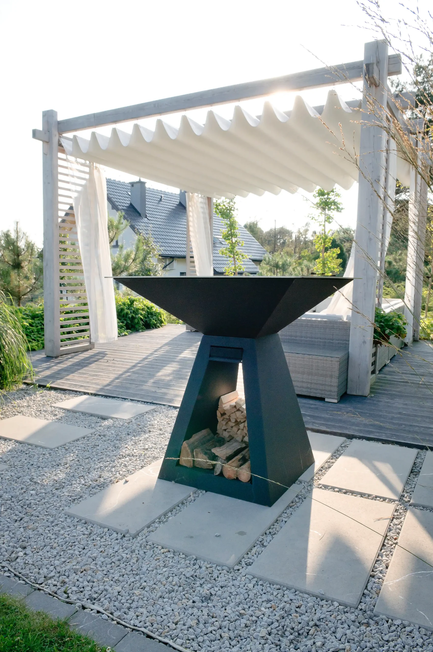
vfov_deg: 70.5
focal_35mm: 26
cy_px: 326
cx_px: 216
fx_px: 461
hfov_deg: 50.3
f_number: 8
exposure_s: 1/400
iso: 200
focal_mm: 17
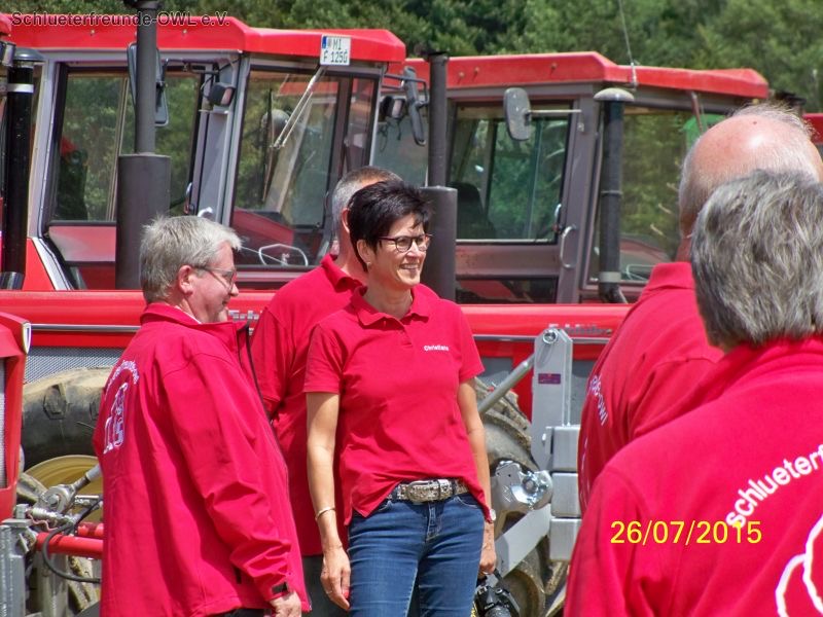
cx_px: 412
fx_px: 4921
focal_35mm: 207
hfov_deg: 9.6
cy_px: 308
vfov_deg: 7.2
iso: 80
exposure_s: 1/500
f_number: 4.4
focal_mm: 36.6
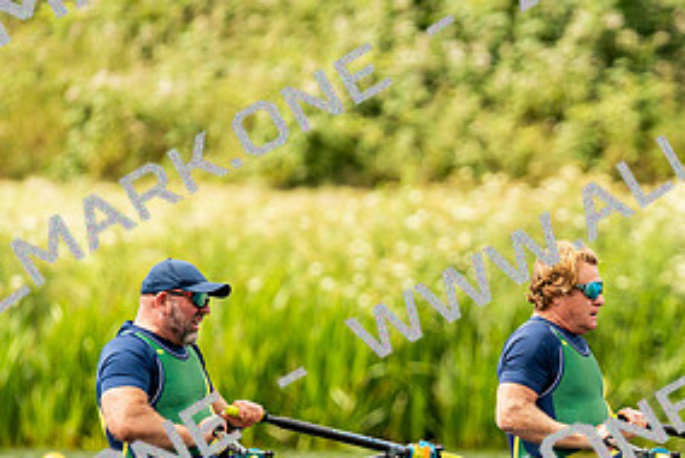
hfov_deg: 1.9
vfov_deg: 1.3
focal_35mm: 1069
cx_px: 644
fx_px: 20361
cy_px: 365
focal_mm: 524
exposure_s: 1/2000
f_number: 6.3
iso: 400
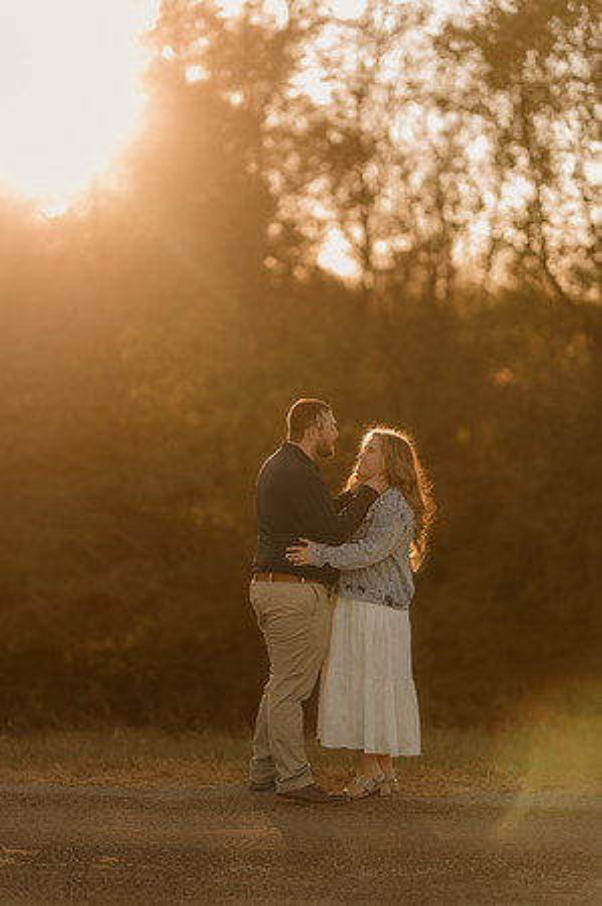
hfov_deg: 16.0
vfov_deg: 23.9
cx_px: 301
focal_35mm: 85
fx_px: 2137
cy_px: 453
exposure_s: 1/1000
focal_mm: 85
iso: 50
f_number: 1.4
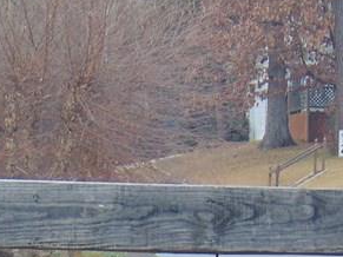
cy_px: 403
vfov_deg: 3.2
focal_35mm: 468
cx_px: 61
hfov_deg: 4.2
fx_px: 4635
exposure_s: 1/125
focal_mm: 23.9
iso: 80
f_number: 4
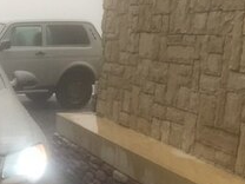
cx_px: -94
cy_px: 154
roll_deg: -0.6
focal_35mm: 92
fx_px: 651
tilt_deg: -9.6
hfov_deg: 19.3
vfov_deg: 15.9
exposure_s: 1/50
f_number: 2.2
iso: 32
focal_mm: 4.15
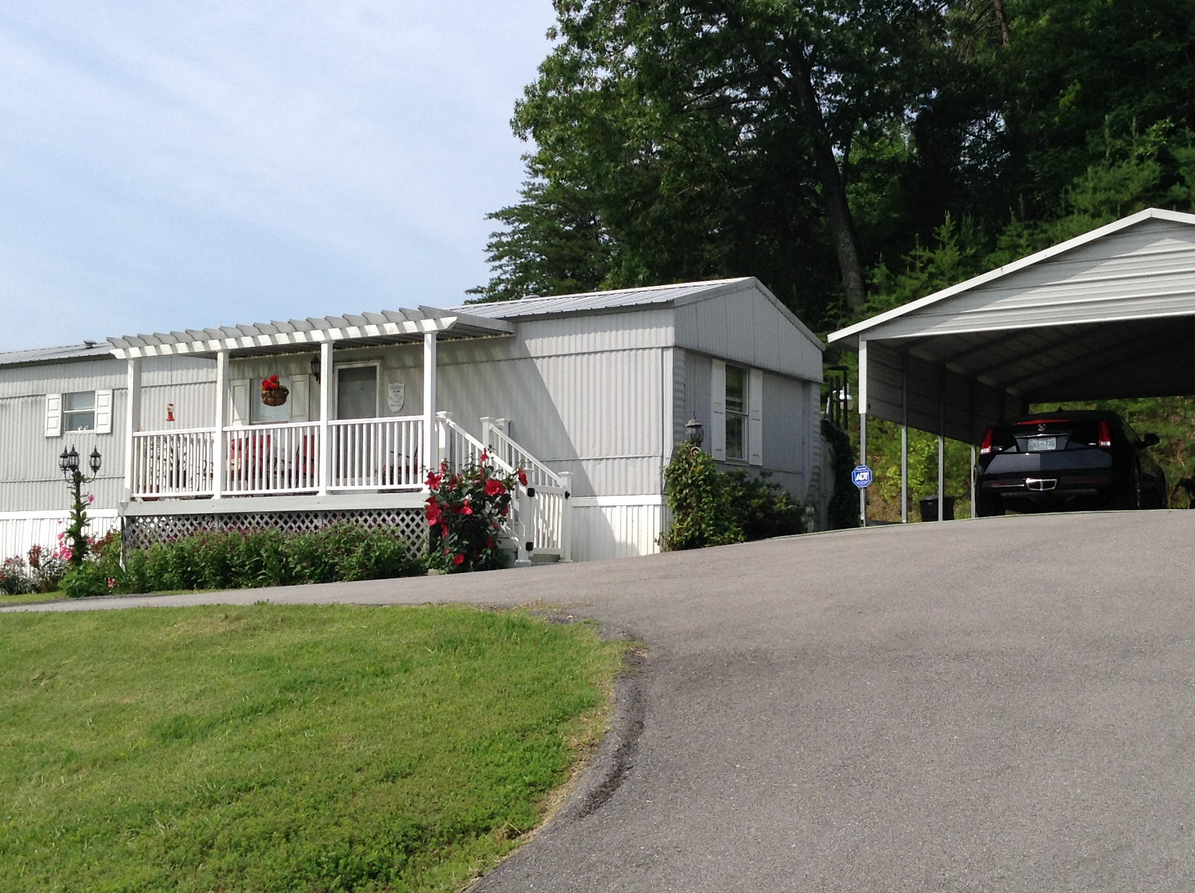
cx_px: 679
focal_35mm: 46
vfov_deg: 31.4
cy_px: 457
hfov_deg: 41.2
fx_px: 1586
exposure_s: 1/1287
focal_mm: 3.3
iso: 32
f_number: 2.4
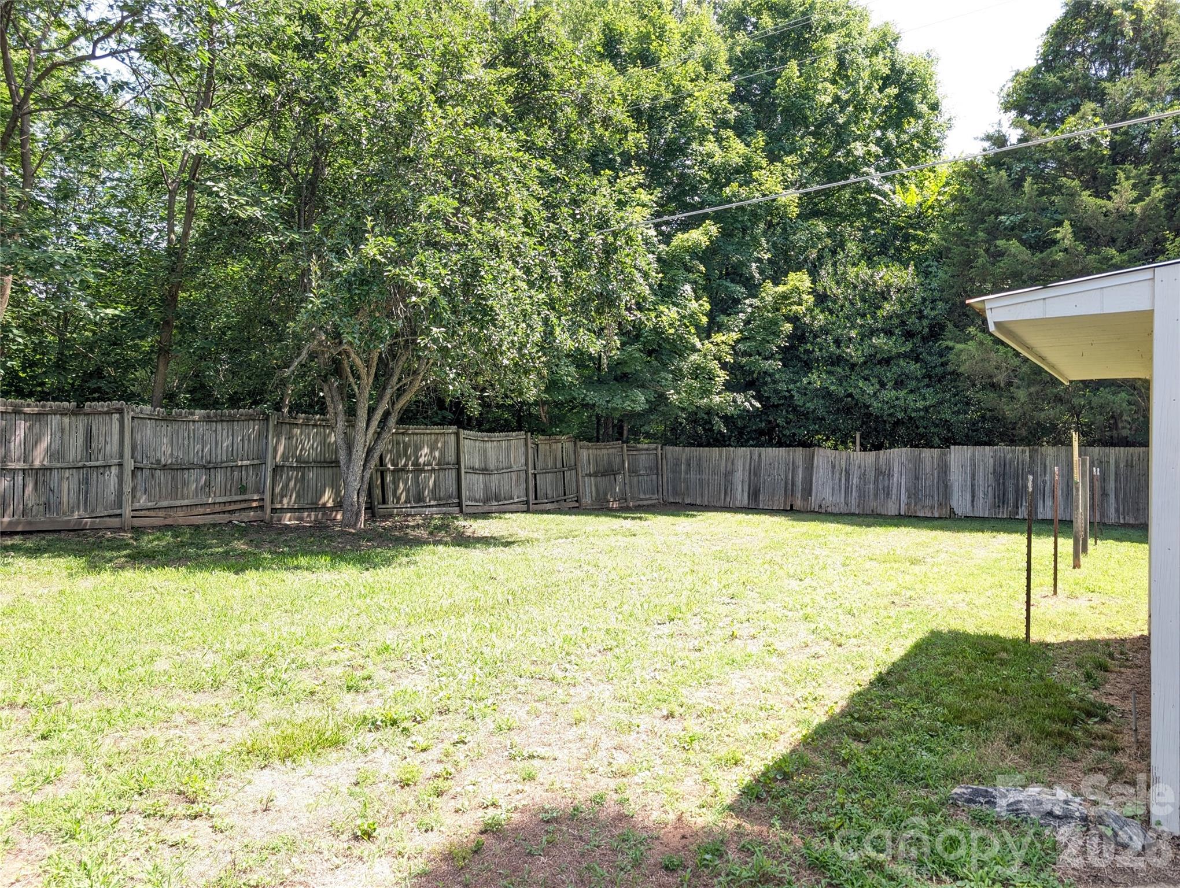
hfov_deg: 71.5
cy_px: 444
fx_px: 819
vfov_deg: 56.9
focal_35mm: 24
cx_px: 590
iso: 24
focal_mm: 6.9
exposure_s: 1/120
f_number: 1.68
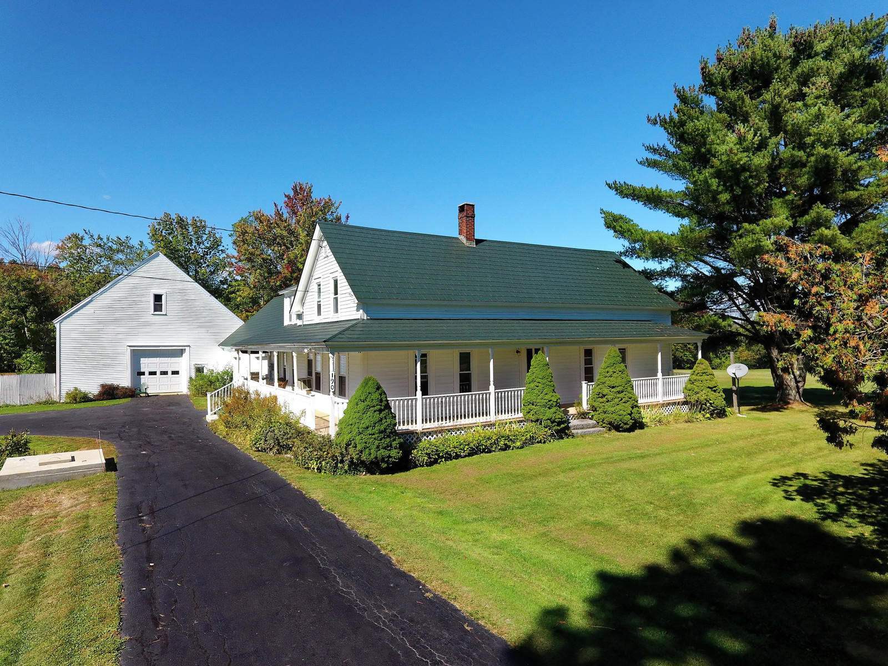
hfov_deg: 81.7
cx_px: 444
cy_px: 333
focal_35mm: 20
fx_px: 513
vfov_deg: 66.0
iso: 121
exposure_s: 1/100
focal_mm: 3.55
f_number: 2.8
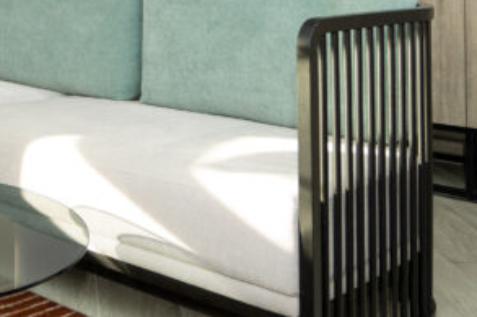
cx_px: -109
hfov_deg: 30.0
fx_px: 742
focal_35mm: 56
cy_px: -67
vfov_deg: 22.2
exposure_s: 1/200
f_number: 4
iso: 1000
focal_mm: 16
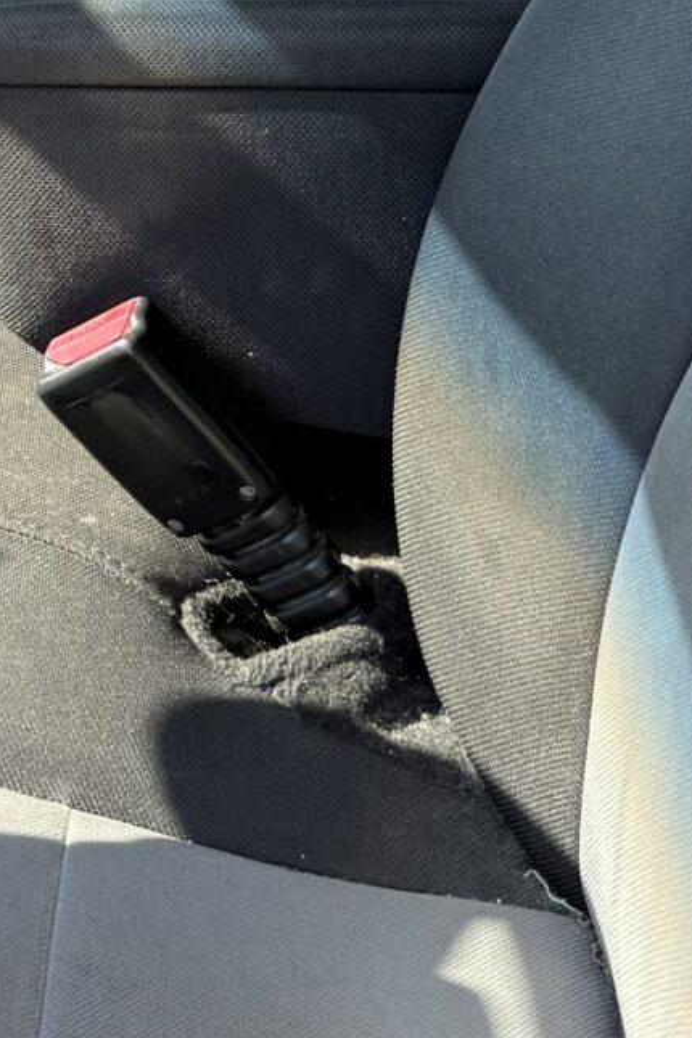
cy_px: -323
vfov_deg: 19.0
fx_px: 2854
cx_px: -314
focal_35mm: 99
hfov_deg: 13.1
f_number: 1.78
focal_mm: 6.76
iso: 80
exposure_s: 1/484
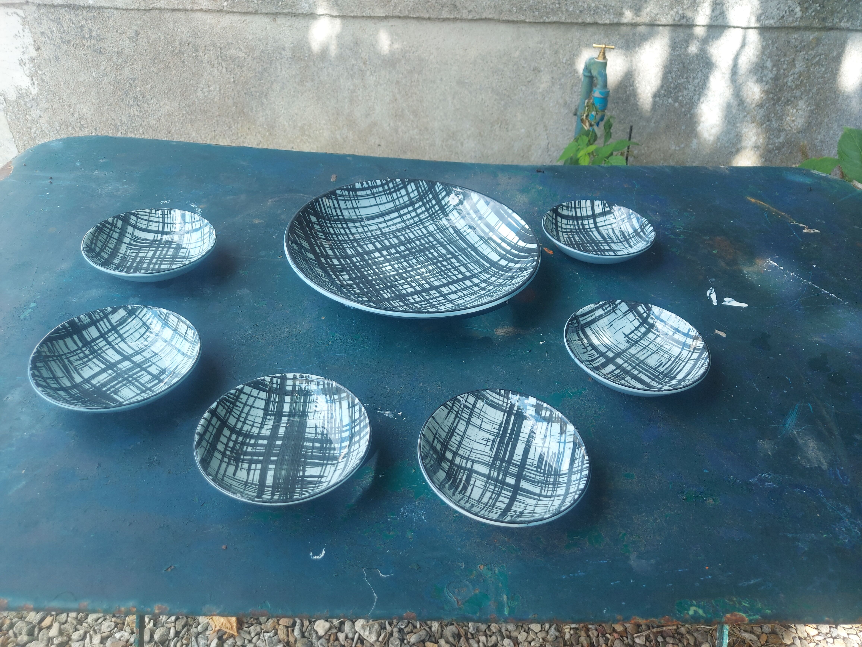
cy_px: 324
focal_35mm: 24
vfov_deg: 56.8
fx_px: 598
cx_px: 431
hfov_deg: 71.6
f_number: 1.8
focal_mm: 5.23
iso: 32
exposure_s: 1/142
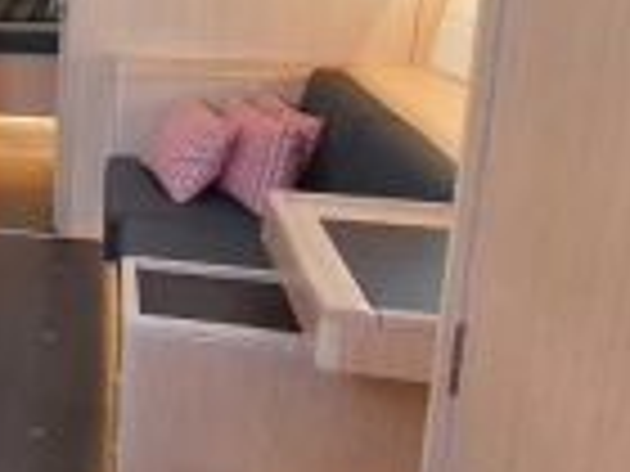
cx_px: -212
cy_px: 92
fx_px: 928
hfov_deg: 29.4
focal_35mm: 51
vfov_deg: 28.0
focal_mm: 1.8
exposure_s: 1/50
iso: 100
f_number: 2.2
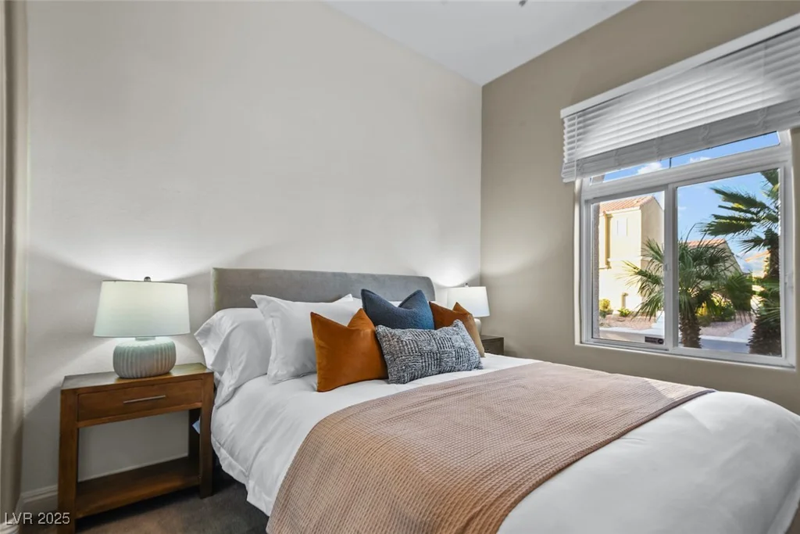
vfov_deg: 73.8
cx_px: 400
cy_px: 267
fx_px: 356
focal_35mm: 16
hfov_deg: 96.7
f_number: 9
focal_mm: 16
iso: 250
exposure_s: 1/6
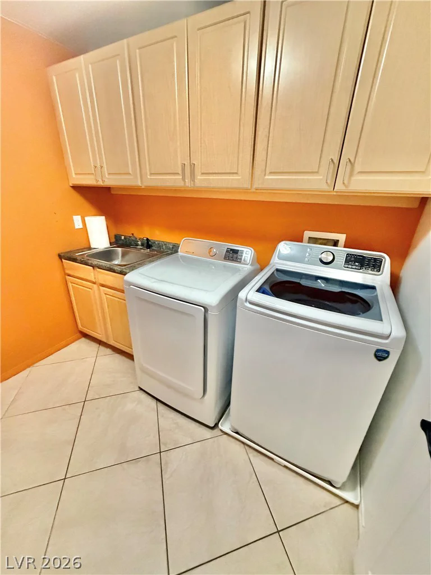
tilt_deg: -22.4
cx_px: 216
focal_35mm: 14
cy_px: 288
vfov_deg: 102.1
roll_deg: -1.8
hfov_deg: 85.7
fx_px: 232
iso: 800
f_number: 2.2
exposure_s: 1/60
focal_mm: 2.22
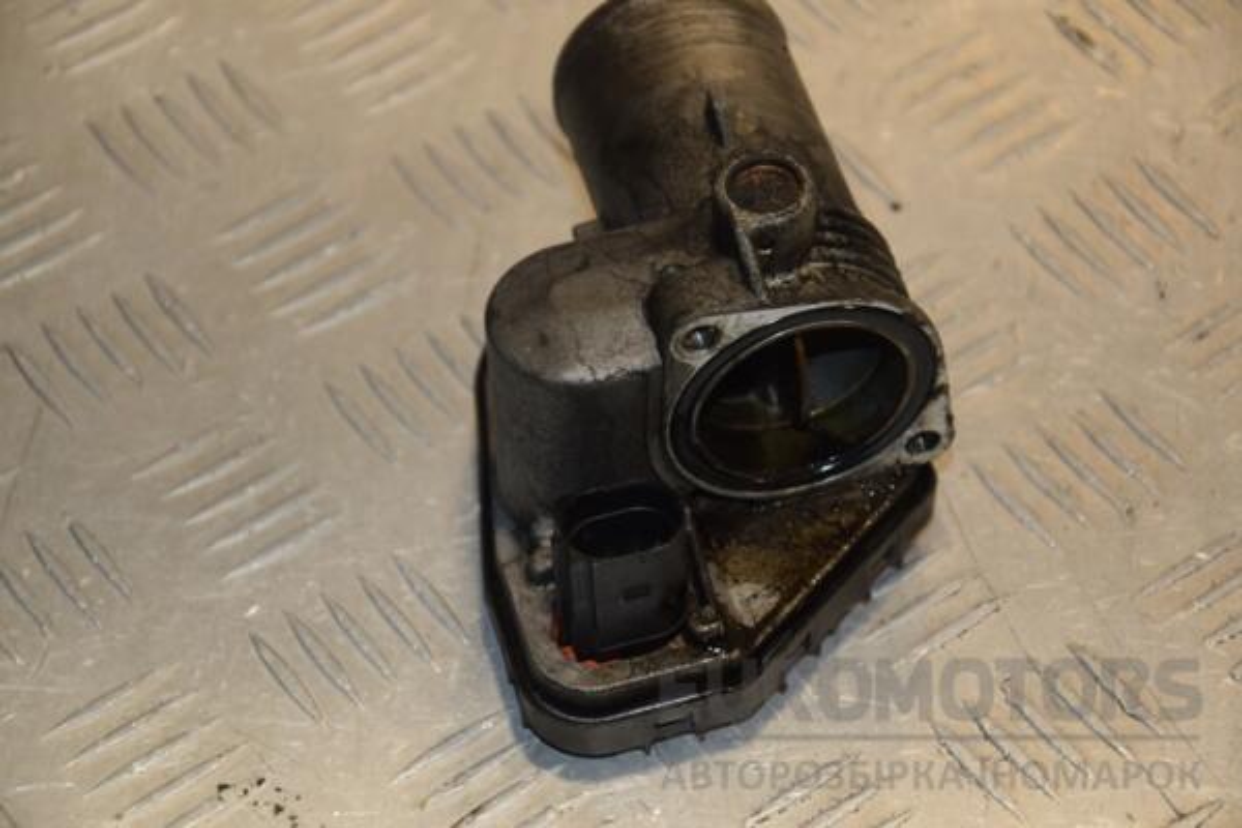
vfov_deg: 10.8
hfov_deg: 16.1
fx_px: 4398
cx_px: 621
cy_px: 414
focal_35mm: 128
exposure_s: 1/200
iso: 800
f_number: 6.3
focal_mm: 85
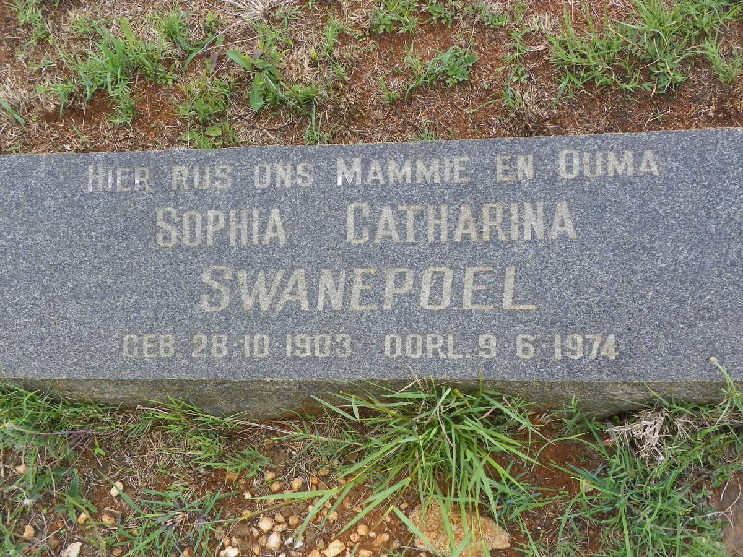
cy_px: 278
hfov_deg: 39.7
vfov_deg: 30.3
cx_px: 372
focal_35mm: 48
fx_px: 1030
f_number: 4
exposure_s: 1/160
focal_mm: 8.5
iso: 64
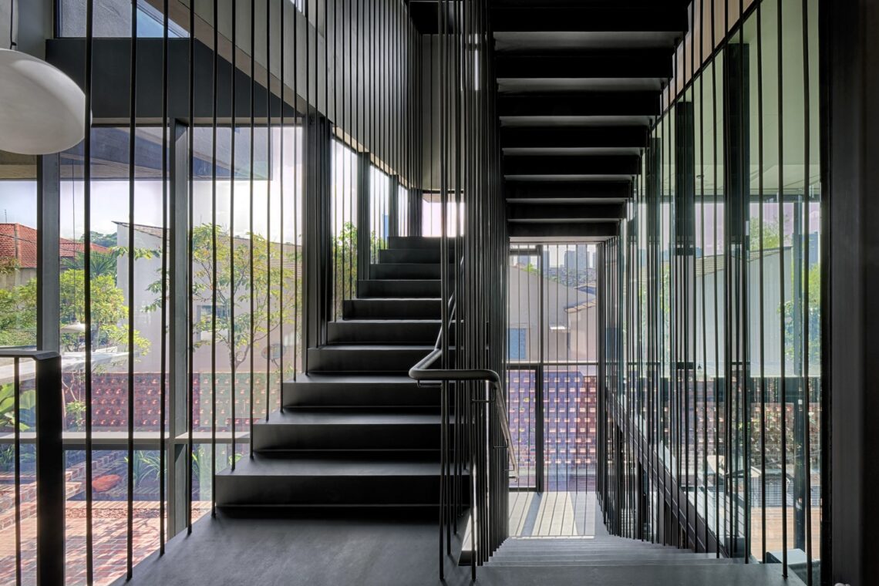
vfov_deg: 77.3
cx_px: 440
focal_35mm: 15
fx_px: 366
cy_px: 293
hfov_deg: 100.4
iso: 125
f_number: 11
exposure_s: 1/20
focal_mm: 10
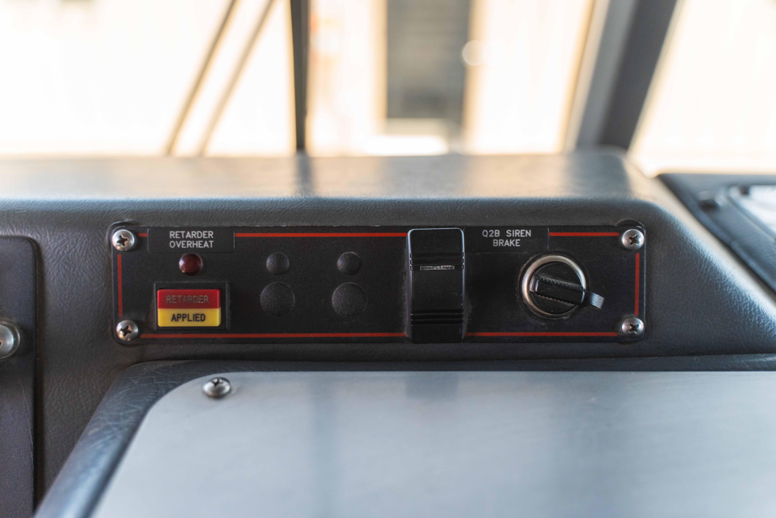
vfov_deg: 43.6
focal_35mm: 30
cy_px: 259
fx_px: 647
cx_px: 388
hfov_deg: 61.9
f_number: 2.8
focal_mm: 30
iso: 2000
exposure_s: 1/640
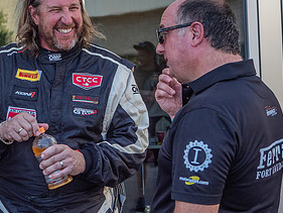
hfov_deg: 19.3
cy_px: 95
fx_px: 810
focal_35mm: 99
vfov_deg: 14.9
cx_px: 1
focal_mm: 24
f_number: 2.8
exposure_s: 1/1000
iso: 200
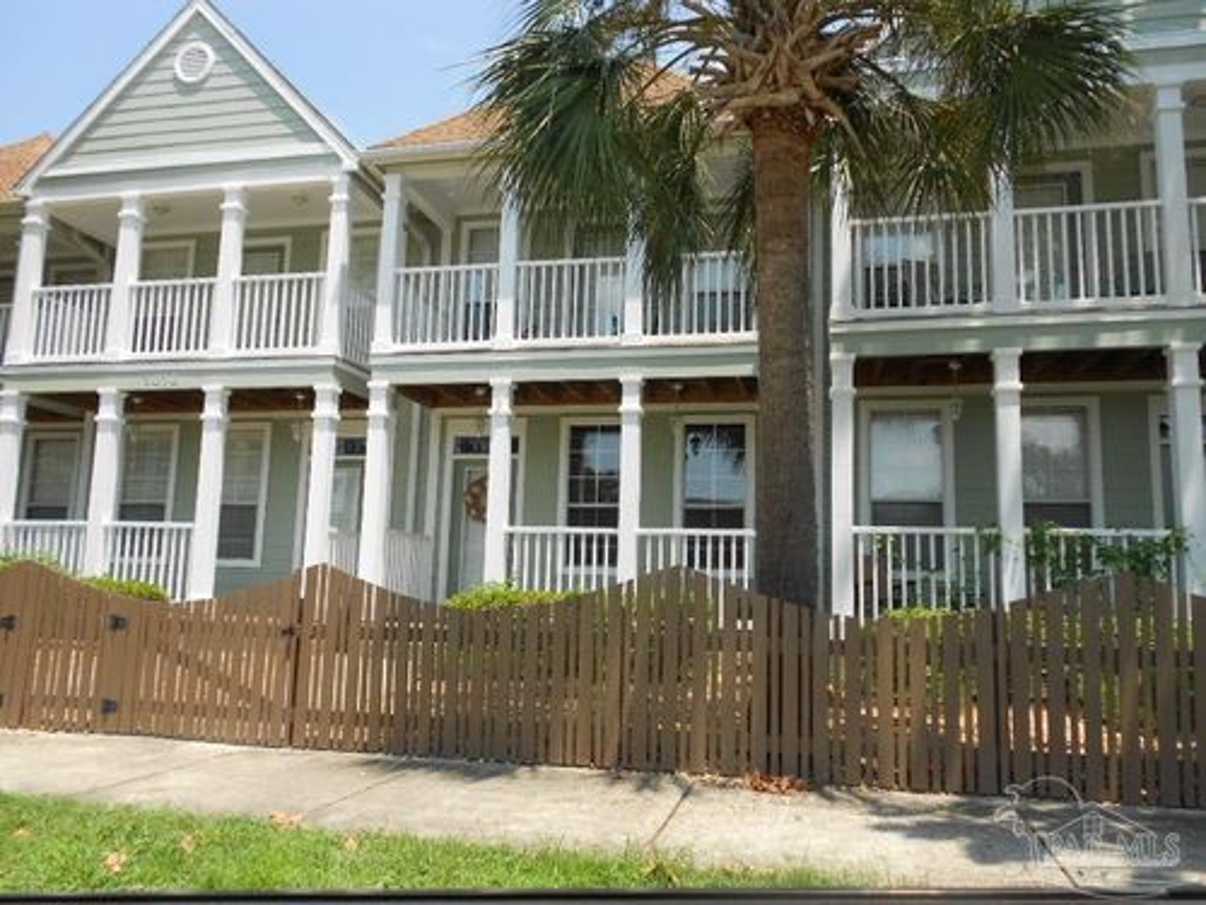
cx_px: 603
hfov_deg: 67.3
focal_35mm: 26
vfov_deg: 53.1
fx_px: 906
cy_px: 452
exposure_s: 1/640
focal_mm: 4.6
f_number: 3.2
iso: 80
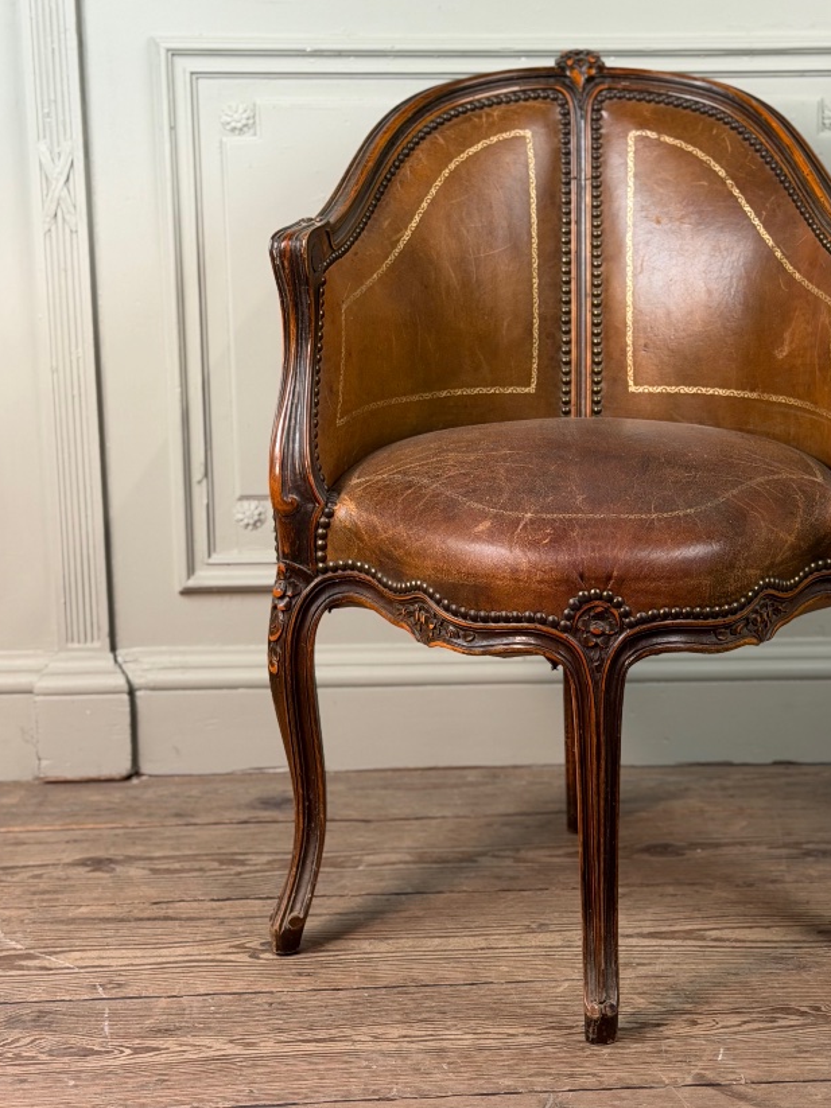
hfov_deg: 20.9
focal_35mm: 70
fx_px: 2241
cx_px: 559
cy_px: 561
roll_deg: -0.3
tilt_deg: -13.0
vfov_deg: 27.8
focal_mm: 6.76
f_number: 1.78
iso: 125
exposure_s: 1/50
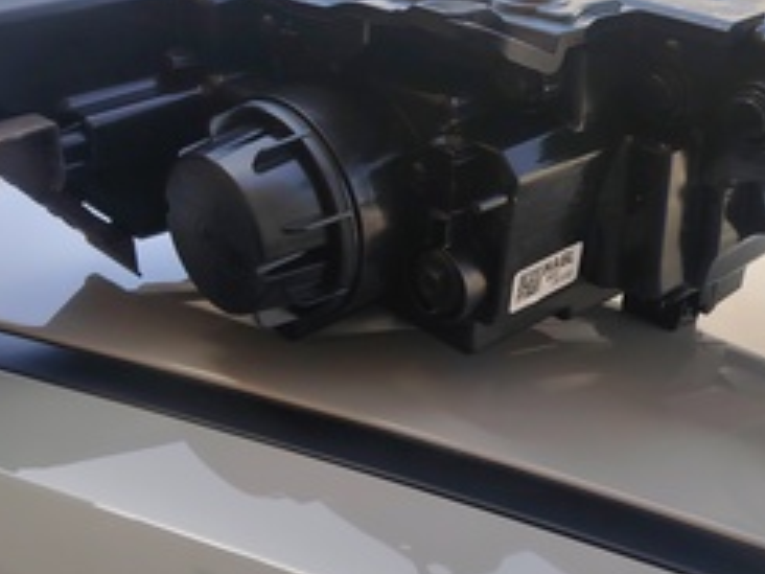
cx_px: 500
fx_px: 994
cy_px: 143
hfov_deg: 41.6
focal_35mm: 45
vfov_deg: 31.6
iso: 100
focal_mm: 5.25
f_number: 1.75
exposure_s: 1/615
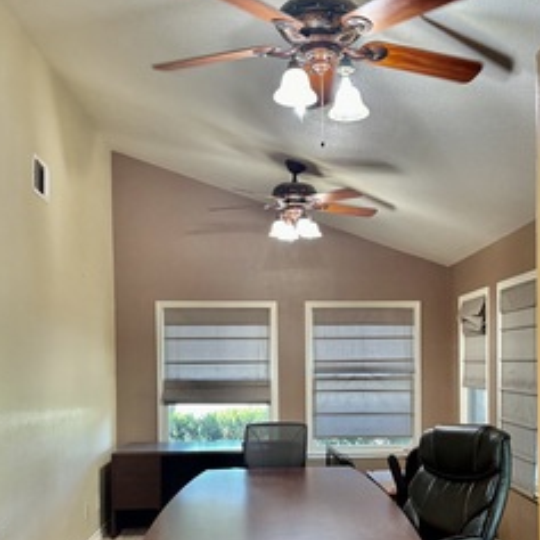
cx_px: 346
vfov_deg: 38.6
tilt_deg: -2.3
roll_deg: +0.9
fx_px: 759
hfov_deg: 38.8
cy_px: 371
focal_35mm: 43
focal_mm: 6.76
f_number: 1.78
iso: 320
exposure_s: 1/60
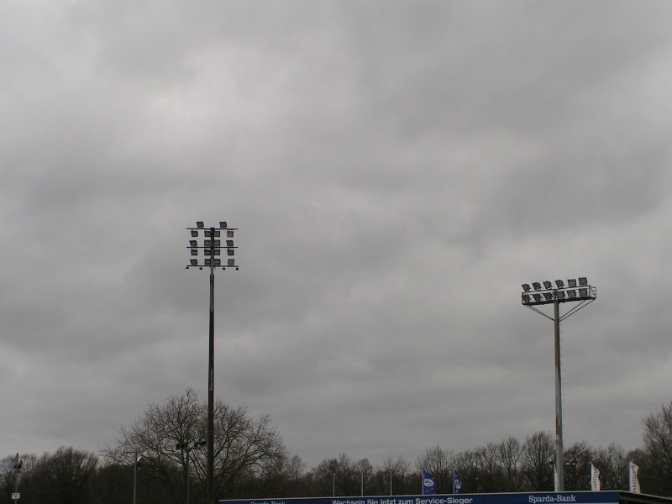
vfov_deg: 19.6
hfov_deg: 26.0
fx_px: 1456
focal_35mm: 75
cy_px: 252
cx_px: 336
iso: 50
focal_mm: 11.5
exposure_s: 1/125
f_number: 4.5
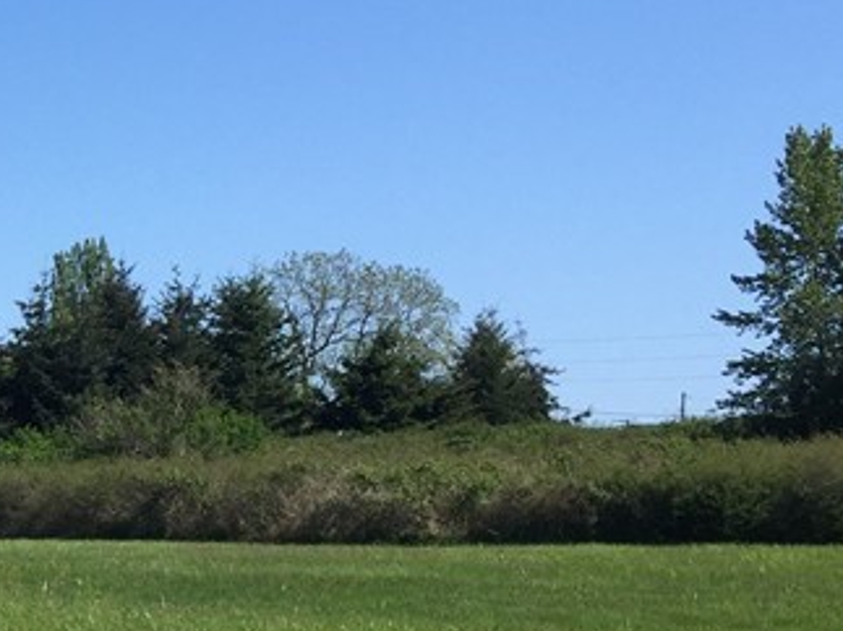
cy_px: 626
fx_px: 2240
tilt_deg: -1.1
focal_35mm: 92
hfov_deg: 18.5
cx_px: -472
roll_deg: +0.5
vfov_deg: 15.8
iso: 32
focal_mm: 4.15
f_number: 2.2
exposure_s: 1/1721
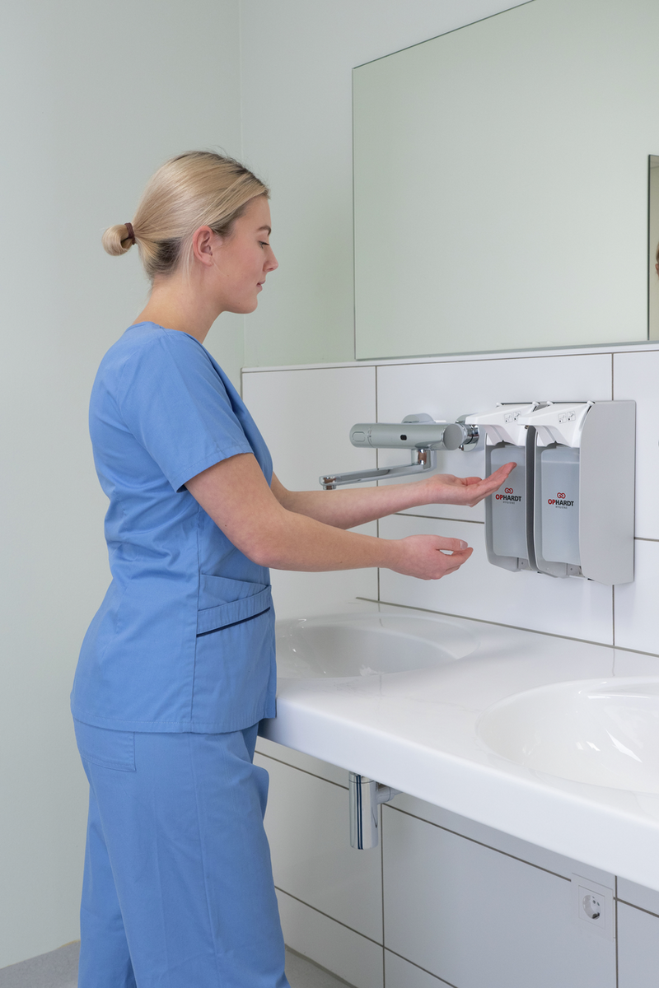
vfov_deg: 53.1
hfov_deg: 36.9
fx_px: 988
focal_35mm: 36
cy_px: 494
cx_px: 330
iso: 1000
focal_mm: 36
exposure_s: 1/40
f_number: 9
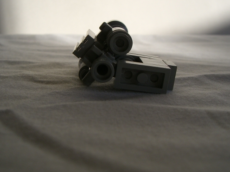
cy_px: 69
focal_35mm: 49
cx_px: 102
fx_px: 326
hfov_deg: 38.9
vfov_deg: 29.6
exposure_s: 1/400
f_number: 4.3
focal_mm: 6.2
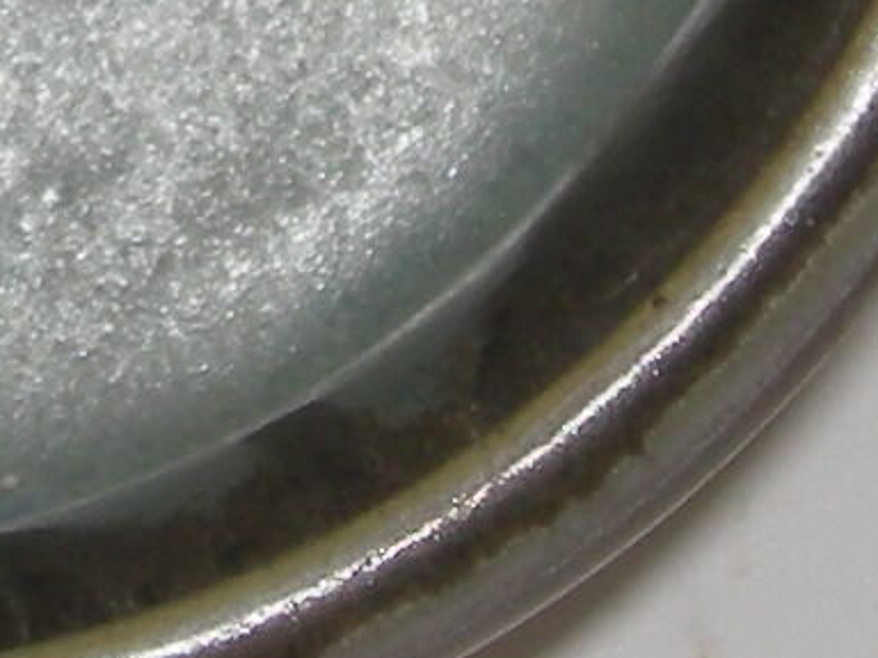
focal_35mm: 280
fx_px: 7102
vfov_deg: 5.2
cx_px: -151
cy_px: -825
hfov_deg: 7.0
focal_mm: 5.7
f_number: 2.8
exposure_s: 1/55.5
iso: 50
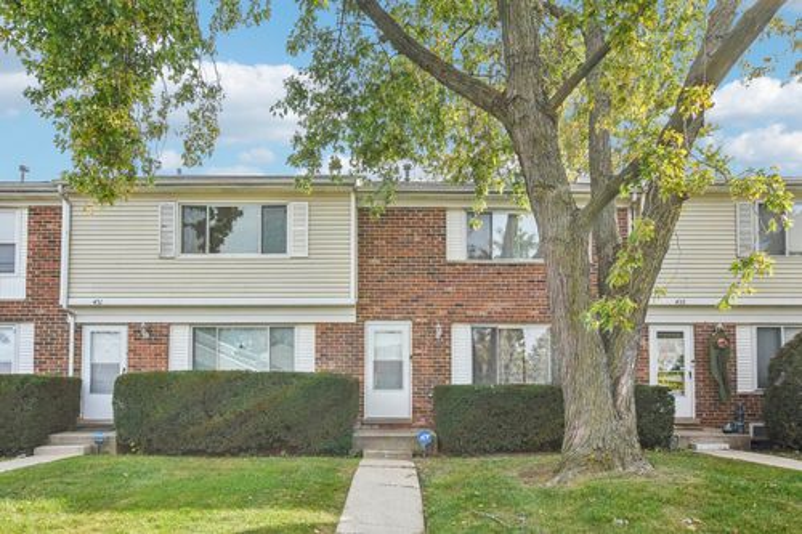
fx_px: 534
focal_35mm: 24
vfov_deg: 53.1
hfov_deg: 73.8
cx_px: 401
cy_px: 267
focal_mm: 16
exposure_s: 1/640
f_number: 8
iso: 500
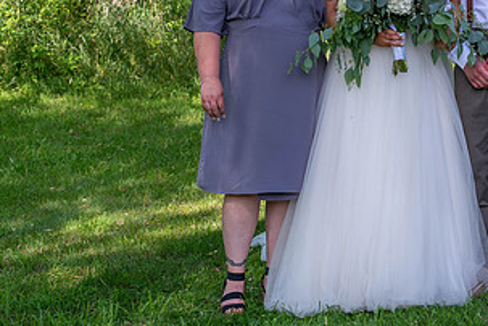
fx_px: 1477
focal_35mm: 109
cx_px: 440
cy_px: 77
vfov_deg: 12.5
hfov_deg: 18.4
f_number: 5.6
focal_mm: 57
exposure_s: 1/250
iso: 200
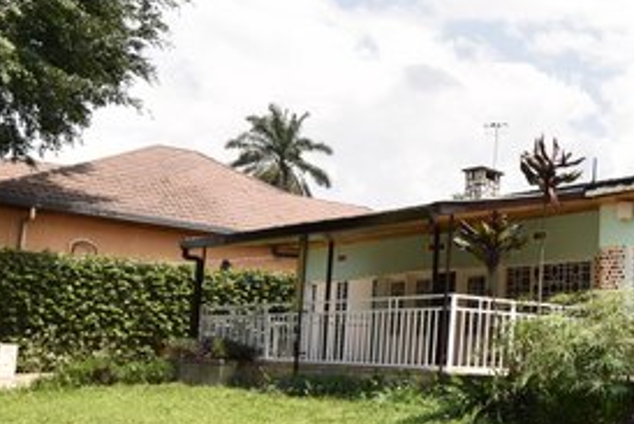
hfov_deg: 38.3
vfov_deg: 28.6
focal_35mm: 47
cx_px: 597
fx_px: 828
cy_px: 250
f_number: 8
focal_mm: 10
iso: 100
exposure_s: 1/160
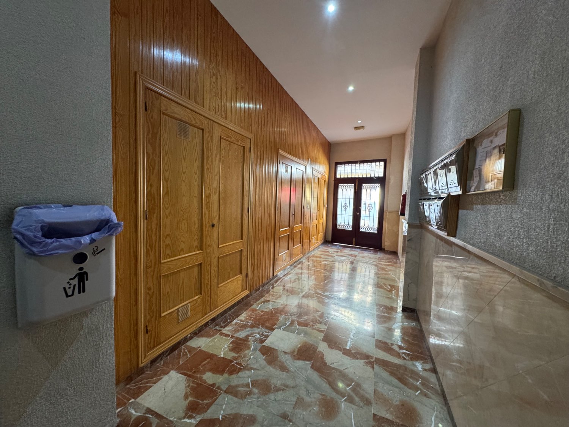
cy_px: 214
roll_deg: -1.1
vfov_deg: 85.7
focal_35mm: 14
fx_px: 230
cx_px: 284
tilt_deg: -3.2
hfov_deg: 102.1
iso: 320
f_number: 2.2
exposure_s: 1/50
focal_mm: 2.22
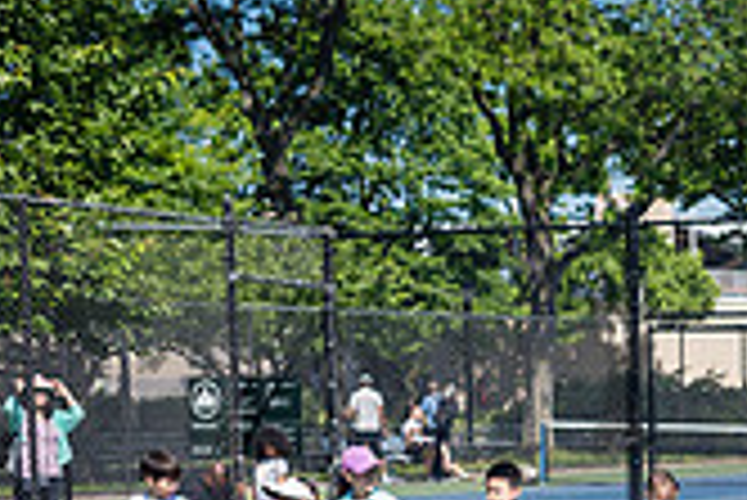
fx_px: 2554
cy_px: 592
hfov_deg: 15.1
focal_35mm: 123
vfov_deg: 11.0
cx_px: 1197
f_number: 4
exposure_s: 1/2000
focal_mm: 35
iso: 200
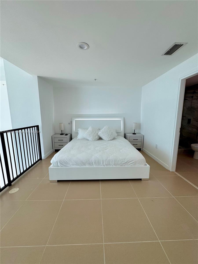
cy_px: 132
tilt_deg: -7.5
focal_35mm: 14
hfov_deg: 85.7
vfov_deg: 102.1
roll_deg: -0.5
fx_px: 107
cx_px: 99
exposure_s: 1/171
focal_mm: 2.22
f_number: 2.2
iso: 40
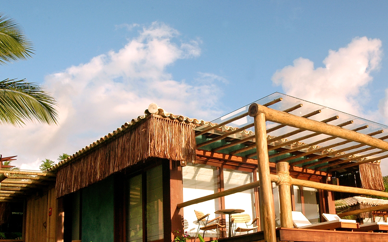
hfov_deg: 43.9
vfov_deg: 28.3
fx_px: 476
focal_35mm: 45
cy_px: 172
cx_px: 252
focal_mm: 20
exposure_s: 1/80
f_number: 11
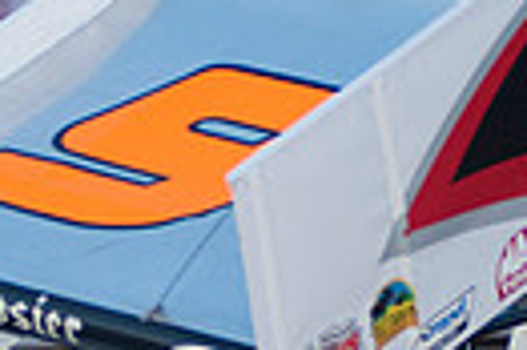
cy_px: 390
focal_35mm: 633
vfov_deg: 2.2
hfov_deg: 3.3
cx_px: 0
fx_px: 9255
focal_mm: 95
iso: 250
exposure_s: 1/320
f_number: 3.2
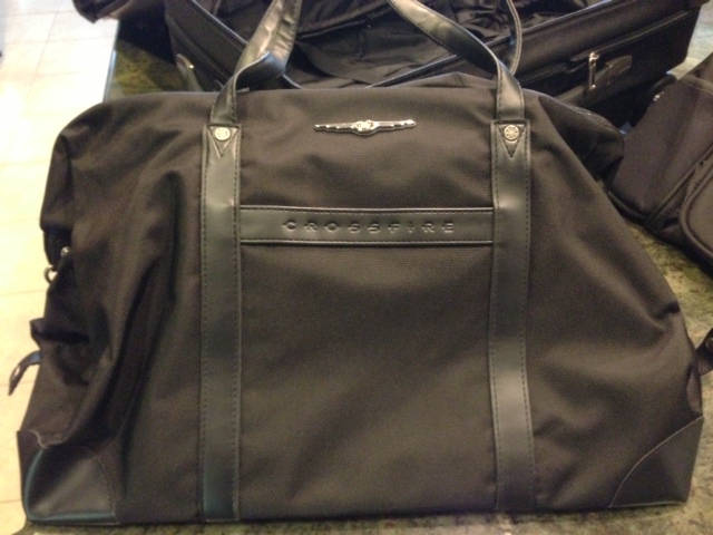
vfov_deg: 42.9
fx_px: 680
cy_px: 268
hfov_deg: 55.4
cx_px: 356
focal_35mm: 33
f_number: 2.4
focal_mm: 4.13
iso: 800
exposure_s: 1/15
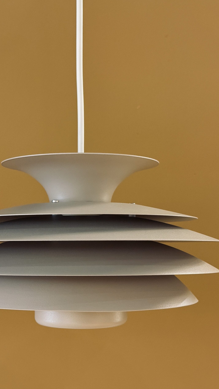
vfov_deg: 39.2
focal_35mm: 53
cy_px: 195
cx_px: 81
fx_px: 547
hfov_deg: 22.6
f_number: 1.78
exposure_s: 1/50
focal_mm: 6.76
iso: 160
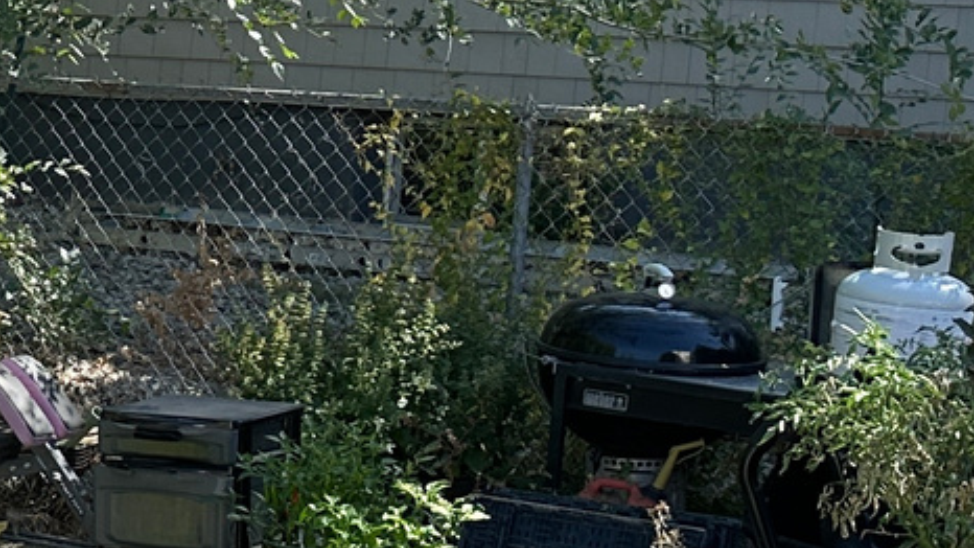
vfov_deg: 10.5
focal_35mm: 115
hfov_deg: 15.7
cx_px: -824
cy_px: 385
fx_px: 2970
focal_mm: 6.86
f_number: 1.78
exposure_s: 1/989
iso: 80
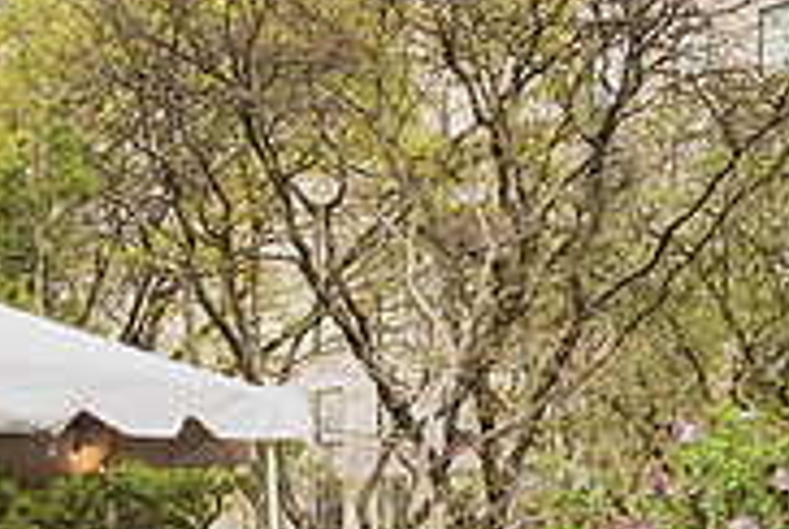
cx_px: -238
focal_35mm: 77
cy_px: 739
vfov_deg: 16.5
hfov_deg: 23.3
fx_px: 1690
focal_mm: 24
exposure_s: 1/400
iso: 1000
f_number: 4.5
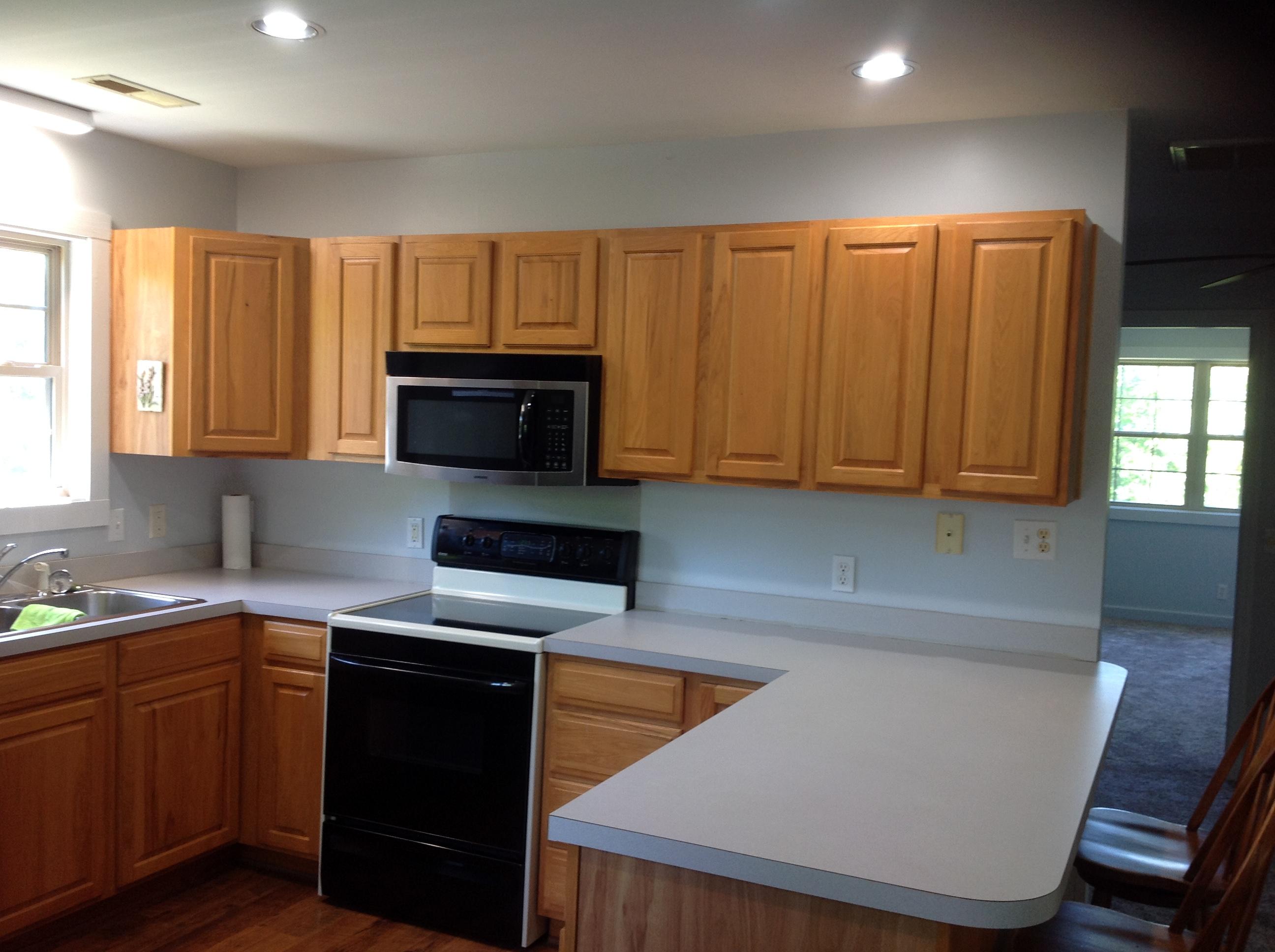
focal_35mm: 35
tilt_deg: -4.1
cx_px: 638
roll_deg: -3.8
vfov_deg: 40.6
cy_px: 476
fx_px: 1287
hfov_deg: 52.7
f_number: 2.4
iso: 64
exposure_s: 1/24
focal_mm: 4.28
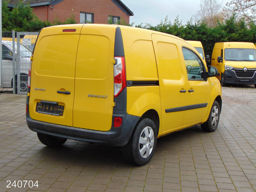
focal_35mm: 50
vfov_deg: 29.1
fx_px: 370
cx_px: 128
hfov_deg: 38.2
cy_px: 96
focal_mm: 9
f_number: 3.5
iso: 80
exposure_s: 1/40
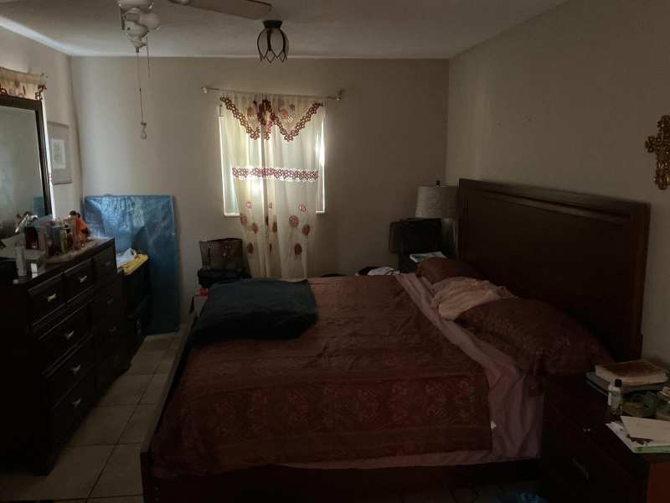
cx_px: 335
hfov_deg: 61.7
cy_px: 252
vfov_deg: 48.2
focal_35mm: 29
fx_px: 561
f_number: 1.8
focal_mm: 3
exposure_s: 1/15
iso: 640
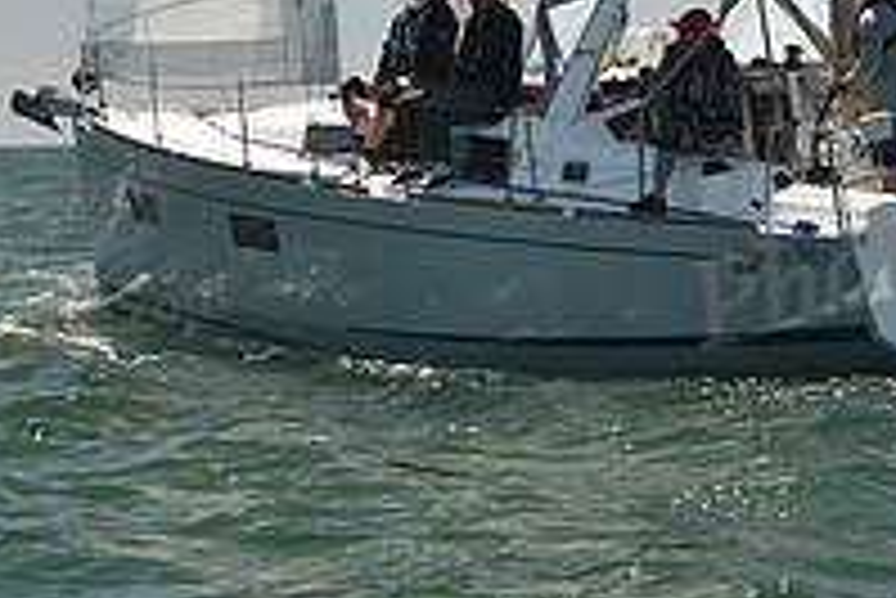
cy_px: 61
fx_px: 5081
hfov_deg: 10.1
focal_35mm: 204
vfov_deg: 6.7
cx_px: 464
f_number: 5
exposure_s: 1/800
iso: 250
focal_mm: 70
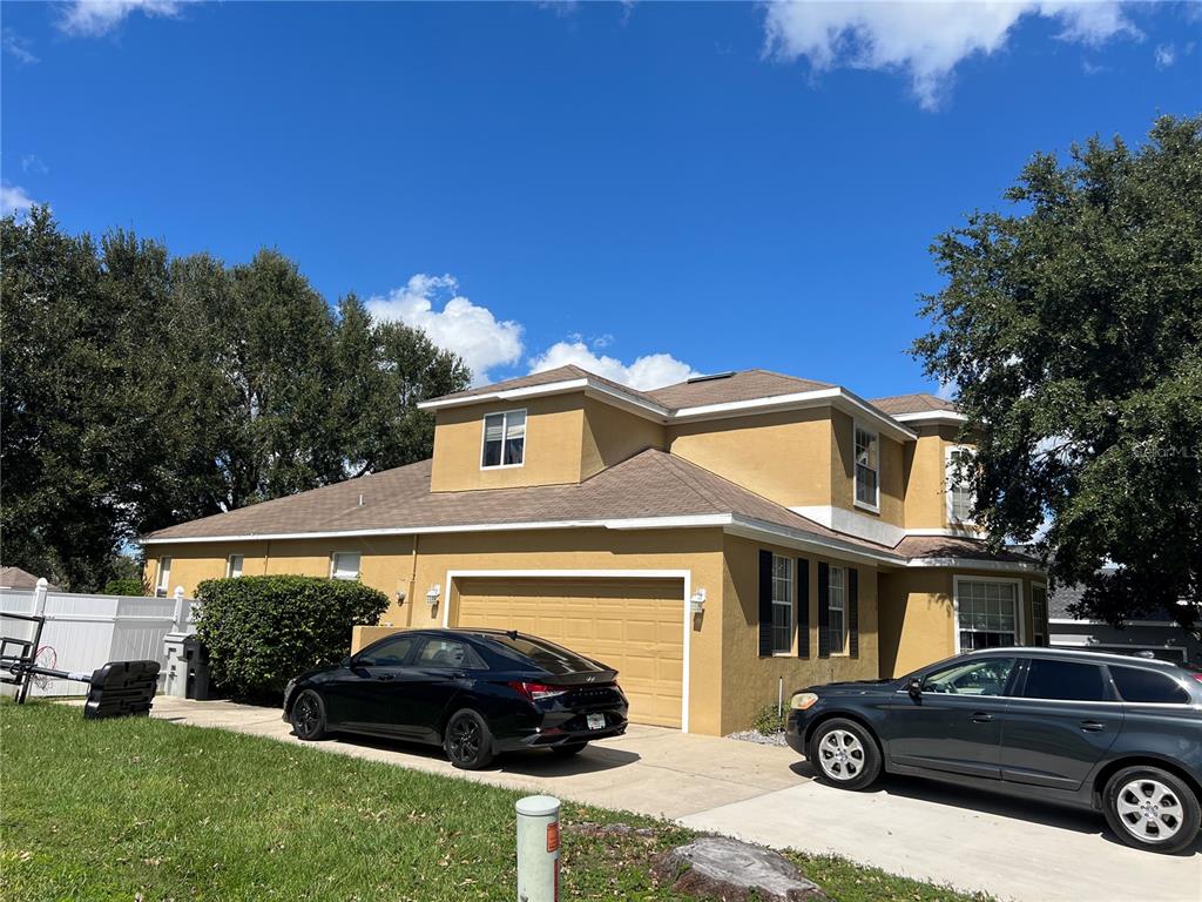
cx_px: 601
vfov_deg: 53.1
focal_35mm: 26
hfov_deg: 67.3
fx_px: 903
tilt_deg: +9.4
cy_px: 451
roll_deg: -2.8
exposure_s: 1/5076
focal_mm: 5.7
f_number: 1.5
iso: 50
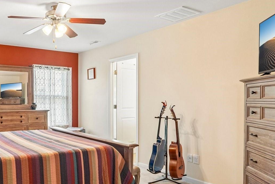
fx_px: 229
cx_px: 54
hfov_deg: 57.2
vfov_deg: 43.5
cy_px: 103
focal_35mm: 30
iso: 400
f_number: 8
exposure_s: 1/8
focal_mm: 10
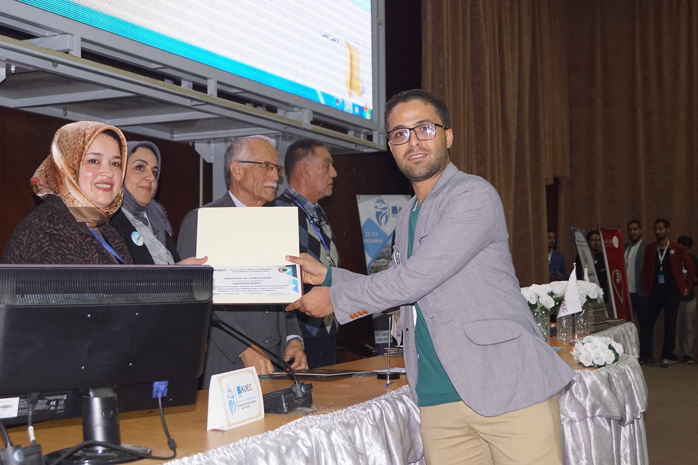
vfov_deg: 25.8
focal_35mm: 52
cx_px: 349
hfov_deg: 37.9
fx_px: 1018
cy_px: 232
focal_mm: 35
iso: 800
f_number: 4.5
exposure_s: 1/60
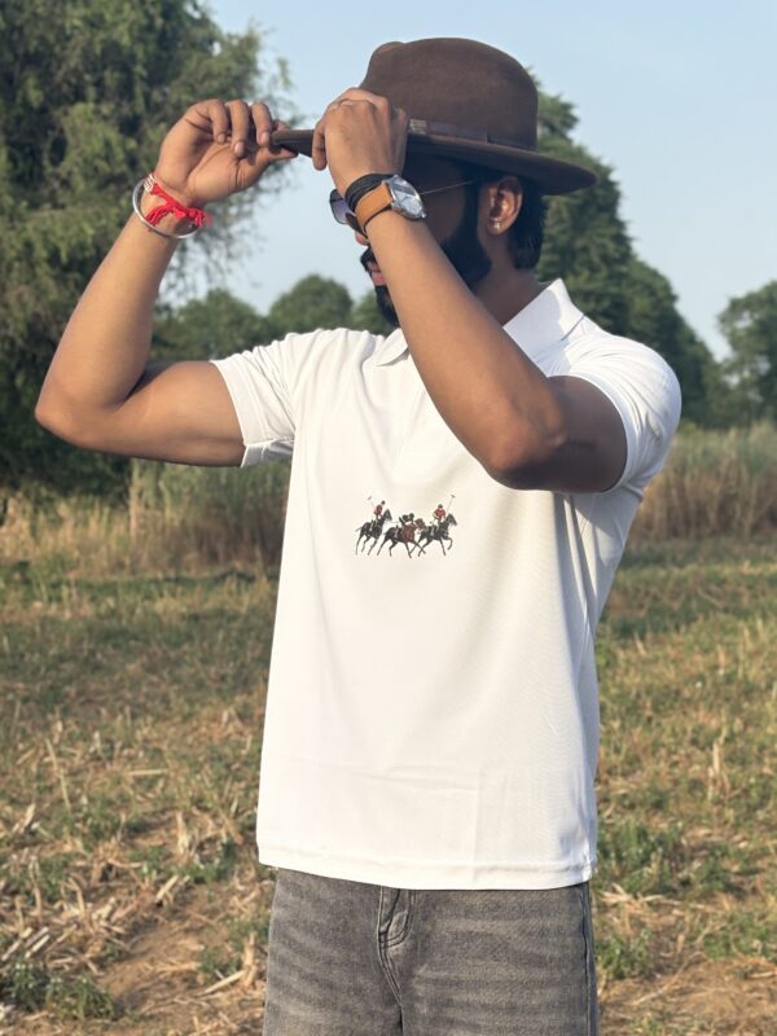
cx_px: 388
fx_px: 1556
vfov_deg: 36.8
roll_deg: -0.8
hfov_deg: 28.0
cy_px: 518
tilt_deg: -3.6
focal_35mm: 52
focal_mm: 5.96
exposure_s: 1/1957
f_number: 1.6
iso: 40
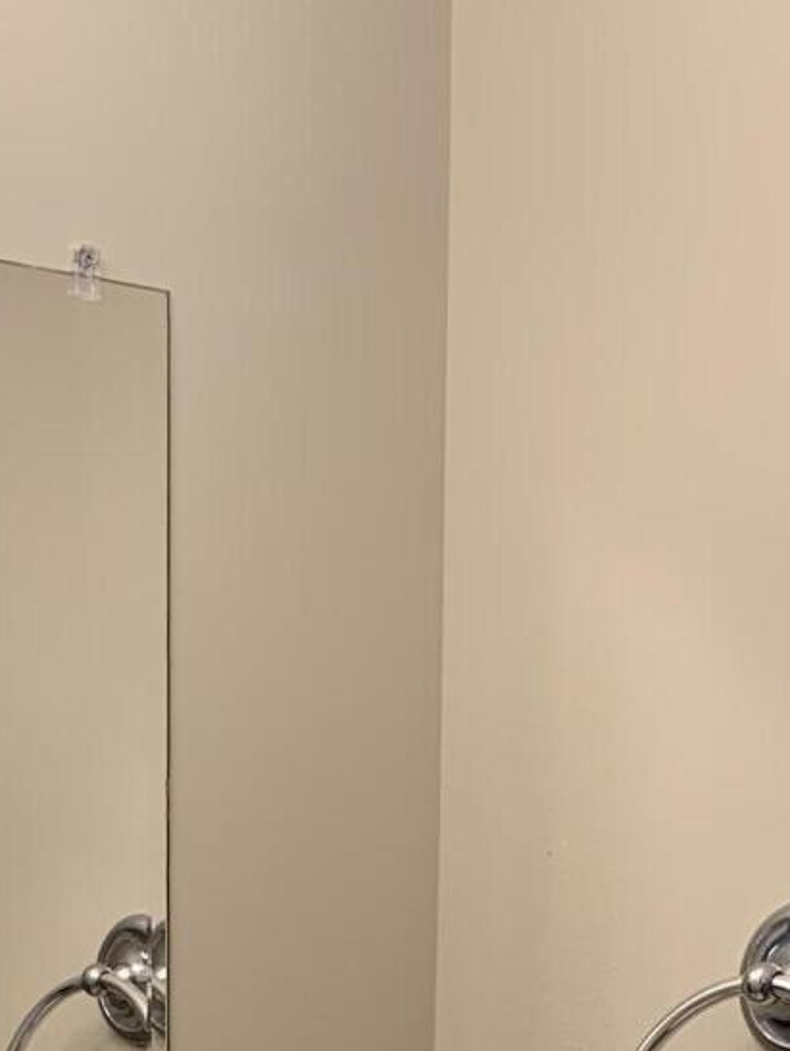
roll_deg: +0.4
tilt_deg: -8.4
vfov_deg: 19.0
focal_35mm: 95
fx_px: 2887
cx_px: 125
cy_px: 1389
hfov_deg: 15.4
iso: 40
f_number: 1.8
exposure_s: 1/120
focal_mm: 4.25
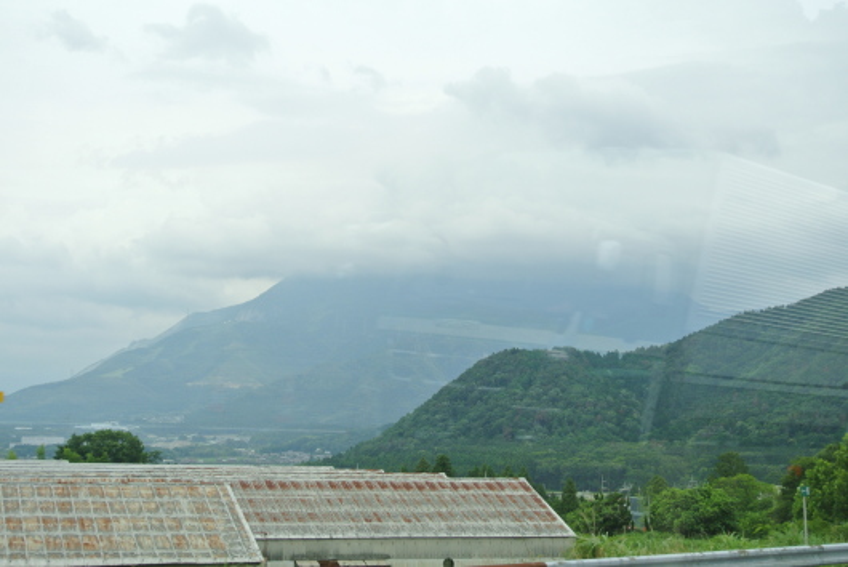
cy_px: 284
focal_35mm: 63
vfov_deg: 21.6
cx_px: 424
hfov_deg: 31.9
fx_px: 1485
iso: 100
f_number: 5
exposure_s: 1/400
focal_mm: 23.6
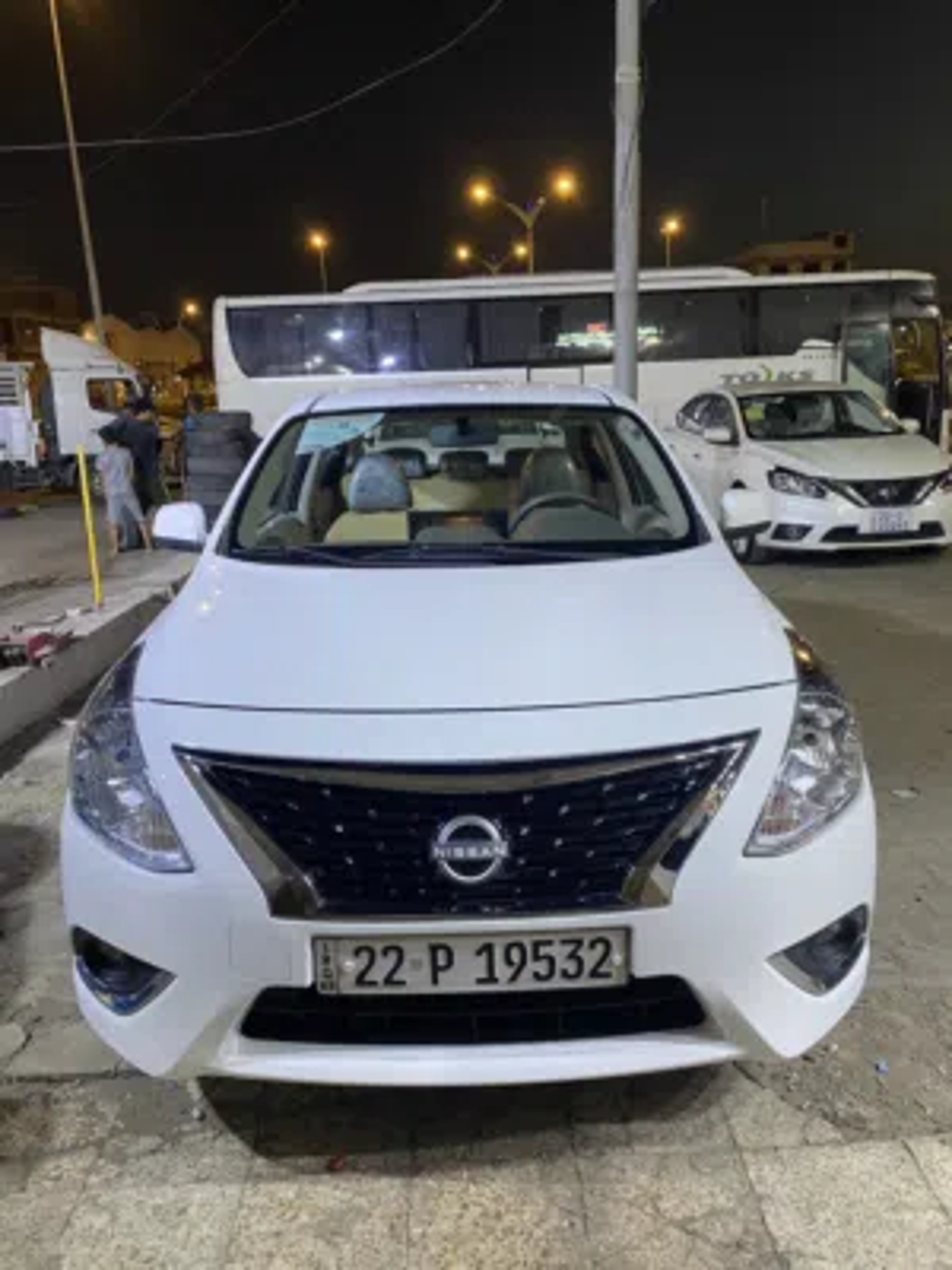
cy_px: 635
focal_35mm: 26
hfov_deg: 53.1
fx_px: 953
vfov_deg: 67.3
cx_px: 476
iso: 200
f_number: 1.8
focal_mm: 4.25
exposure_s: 1/50
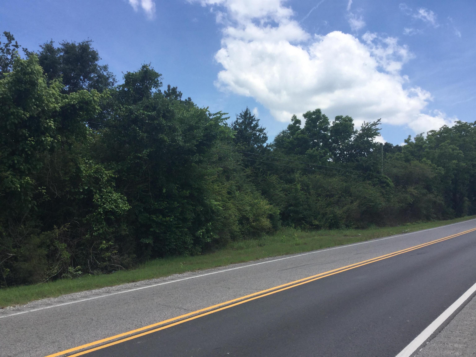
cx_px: 238
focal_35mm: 31
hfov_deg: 58.4
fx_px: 426
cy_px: 178
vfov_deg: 45.4
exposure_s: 1/1381
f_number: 2.4
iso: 25
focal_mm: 3.3
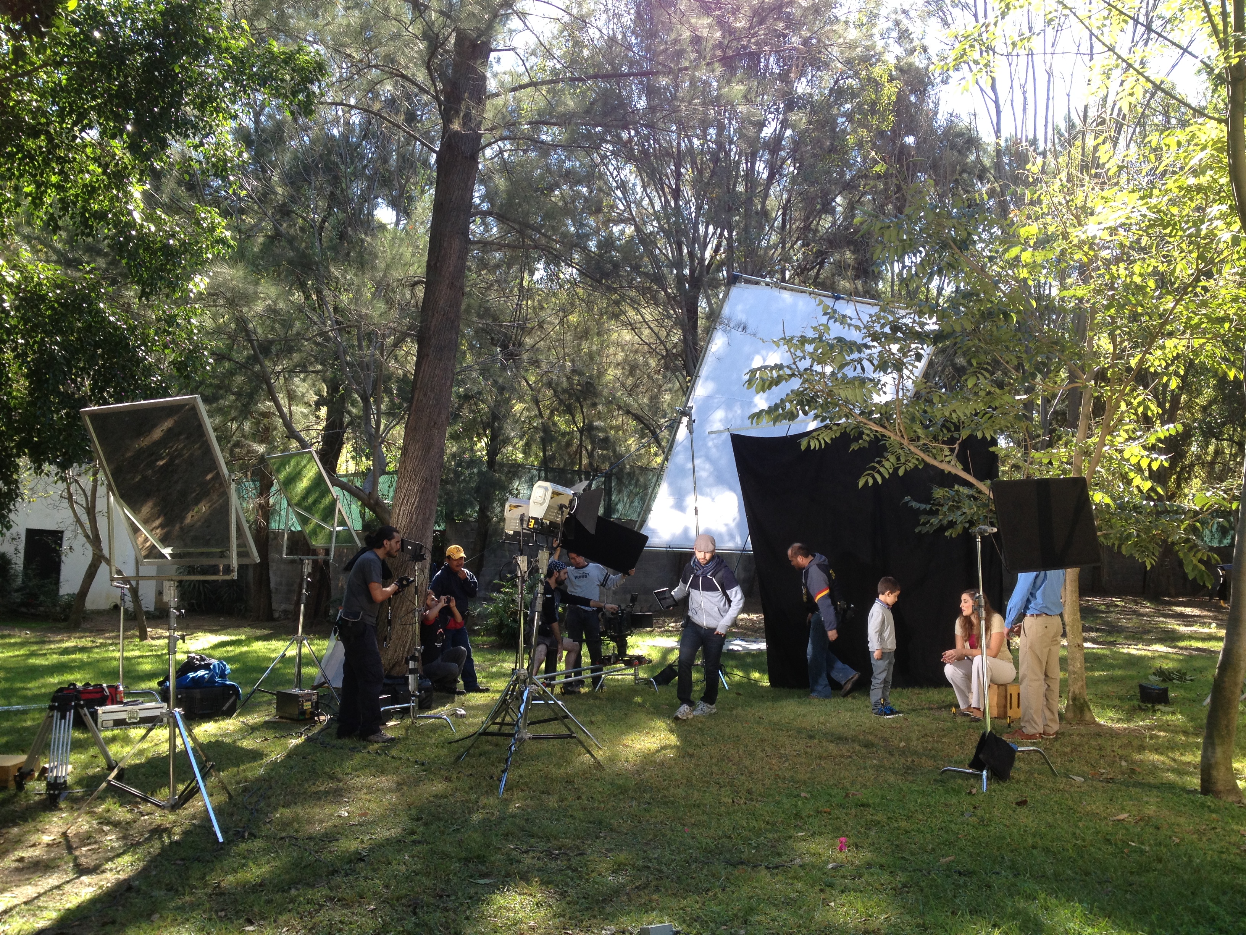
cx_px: 623
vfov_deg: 40.7
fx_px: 1260
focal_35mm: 35
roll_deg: -1.3
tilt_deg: +2.8
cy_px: 468
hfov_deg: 52.6
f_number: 2.4
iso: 50
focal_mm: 4.28
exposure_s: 1/150
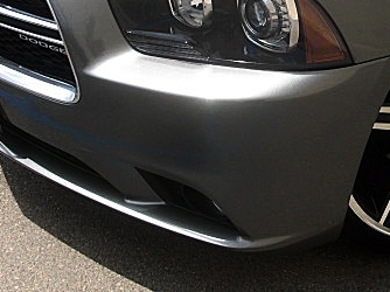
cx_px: 288
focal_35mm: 69
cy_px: 96
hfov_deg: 27.8
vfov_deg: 21.2
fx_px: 777
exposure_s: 1/125
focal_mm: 6.3
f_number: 7.9
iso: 50
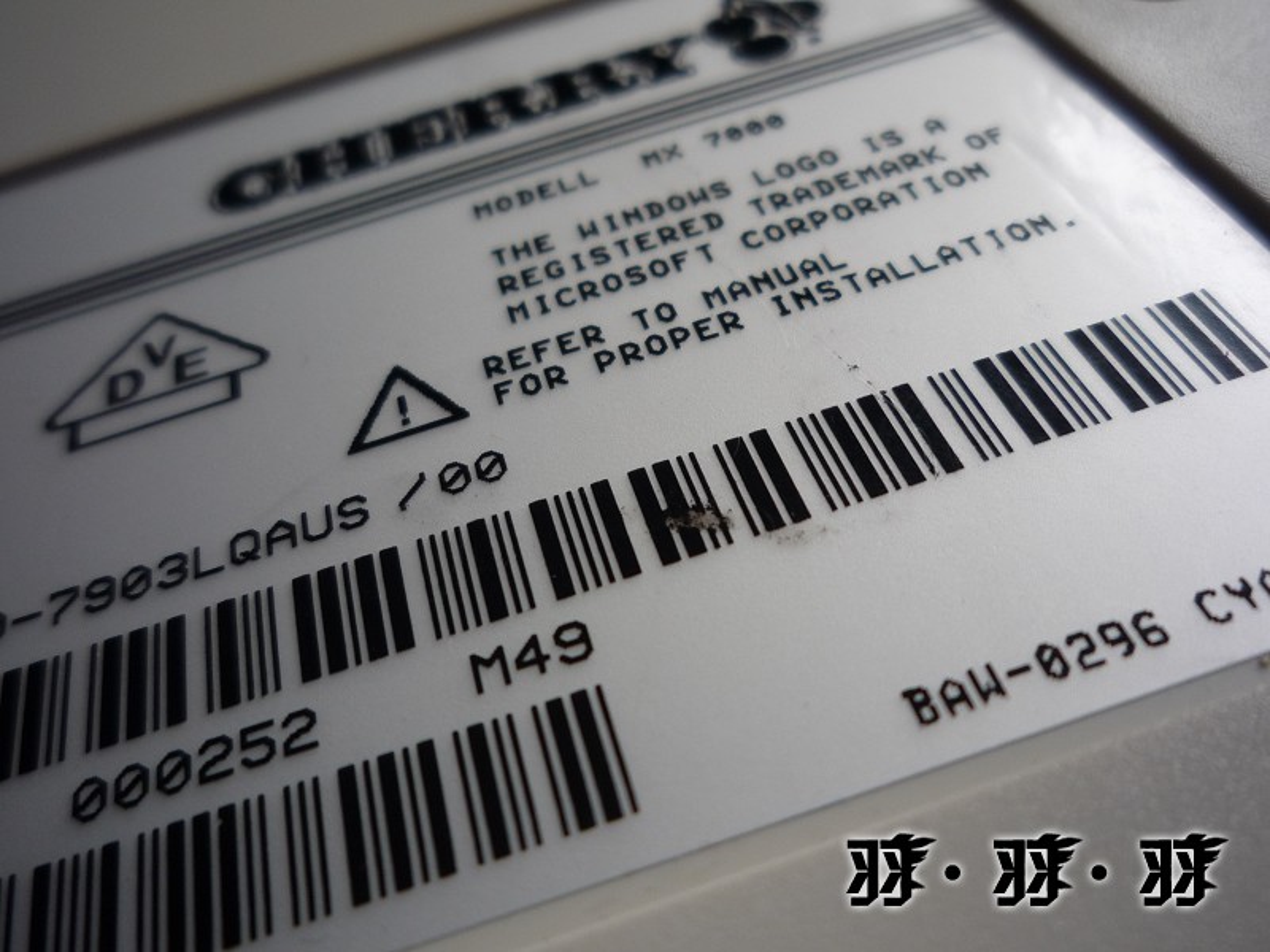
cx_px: 635
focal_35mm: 32
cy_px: 476
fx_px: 1174
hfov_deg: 56.8
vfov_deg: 44.2
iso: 100
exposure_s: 1/40
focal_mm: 5.2
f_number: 3.3
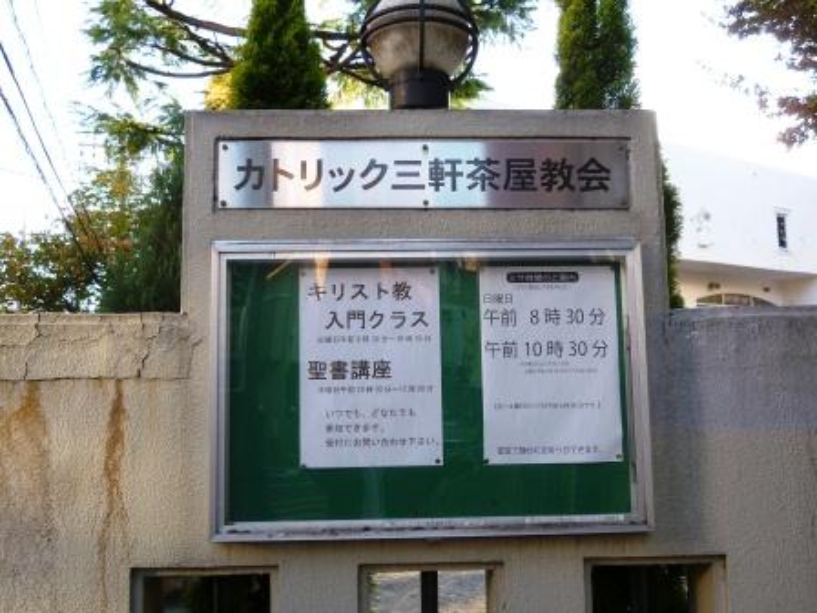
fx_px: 732
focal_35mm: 31
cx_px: 408
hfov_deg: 58.4
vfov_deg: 45.4
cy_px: 306
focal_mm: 5.6
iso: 100
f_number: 2.8
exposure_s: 1/125
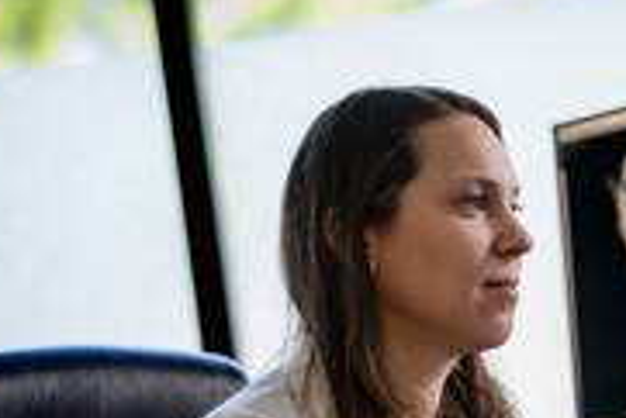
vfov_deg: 6.3
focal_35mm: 217
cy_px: 307
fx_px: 3776
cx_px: 610
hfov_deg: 9.4
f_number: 2.2
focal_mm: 88
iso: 500
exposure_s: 1/250
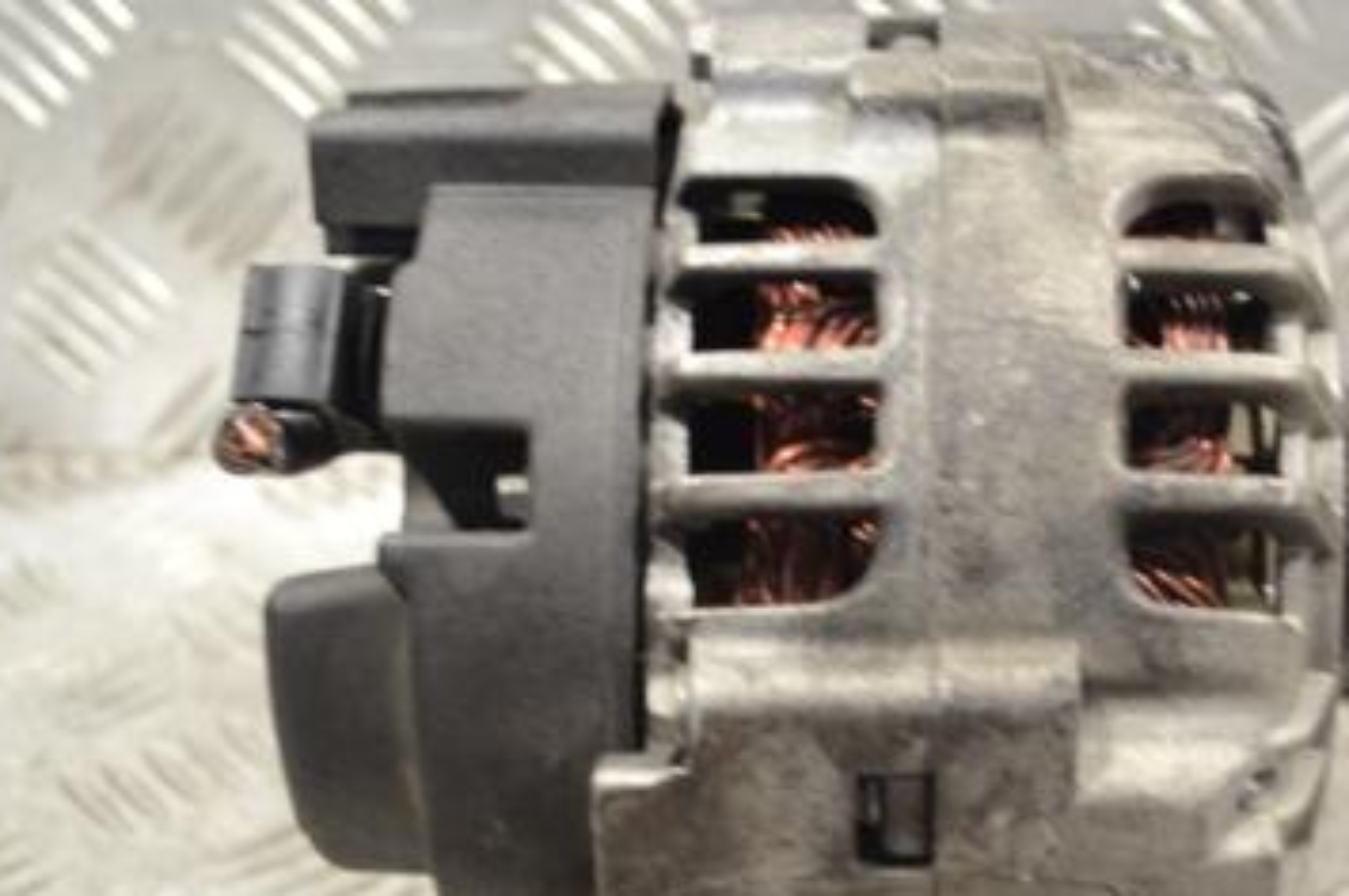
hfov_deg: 30.3
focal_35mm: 66
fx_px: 2471
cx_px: 908
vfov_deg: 20.4
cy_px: 668
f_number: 4.2
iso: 280
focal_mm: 26
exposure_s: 1/30
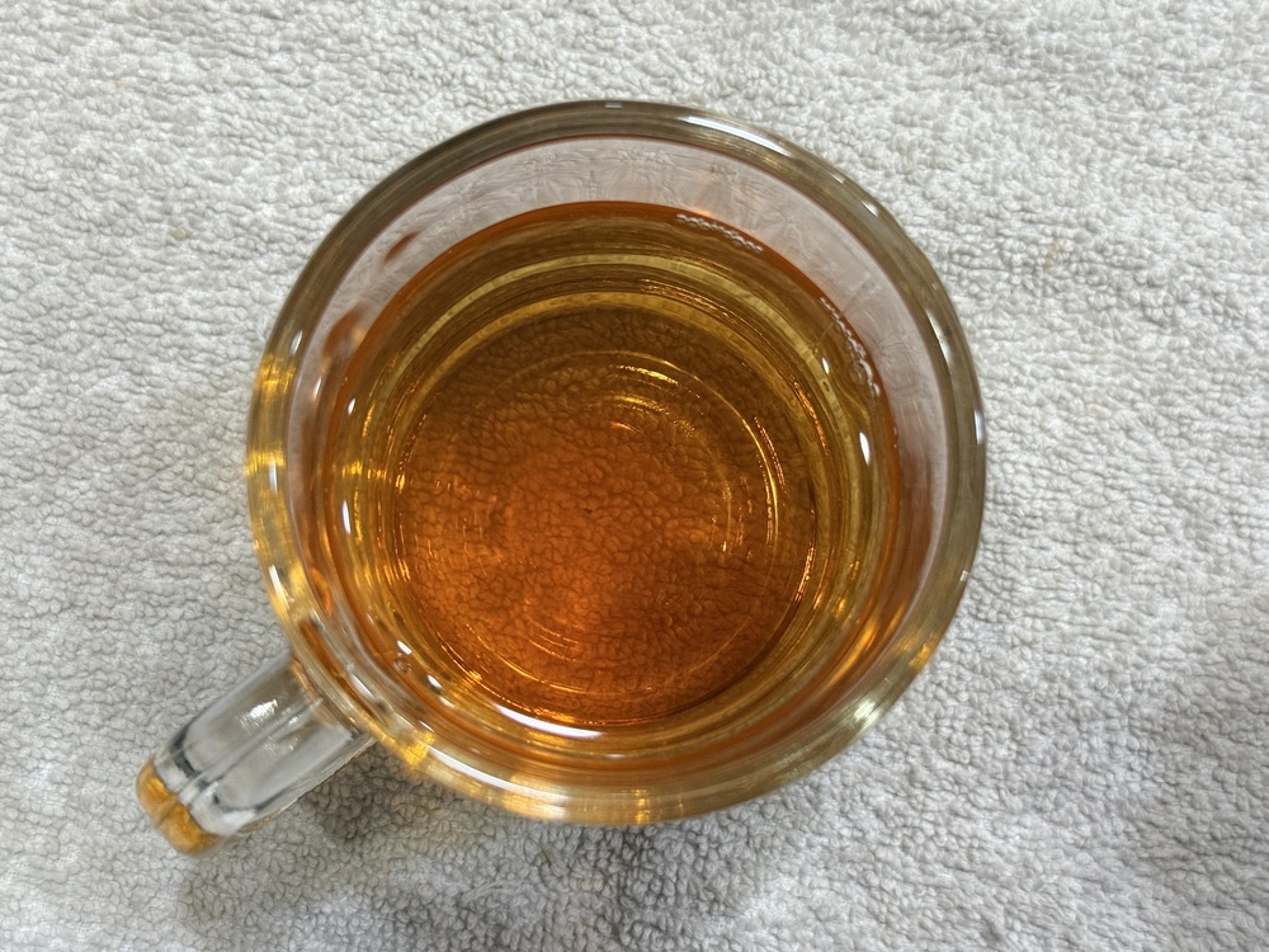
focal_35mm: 48
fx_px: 1760
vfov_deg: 30.3
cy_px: 476
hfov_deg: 39.7
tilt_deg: -82.7
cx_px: 634
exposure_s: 1/33
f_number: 1.78
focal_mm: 6.76
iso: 320
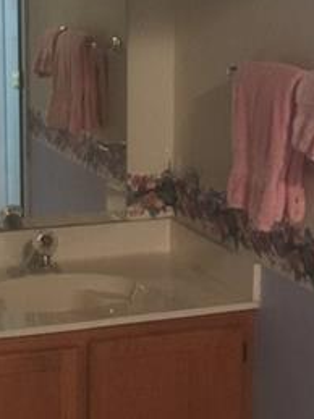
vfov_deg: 22.8
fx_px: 1041
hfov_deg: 17.0
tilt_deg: -13.5
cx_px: 71
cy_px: 191
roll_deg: +1.5
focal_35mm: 86
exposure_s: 1/24
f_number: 2.2
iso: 200
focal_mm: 4.15
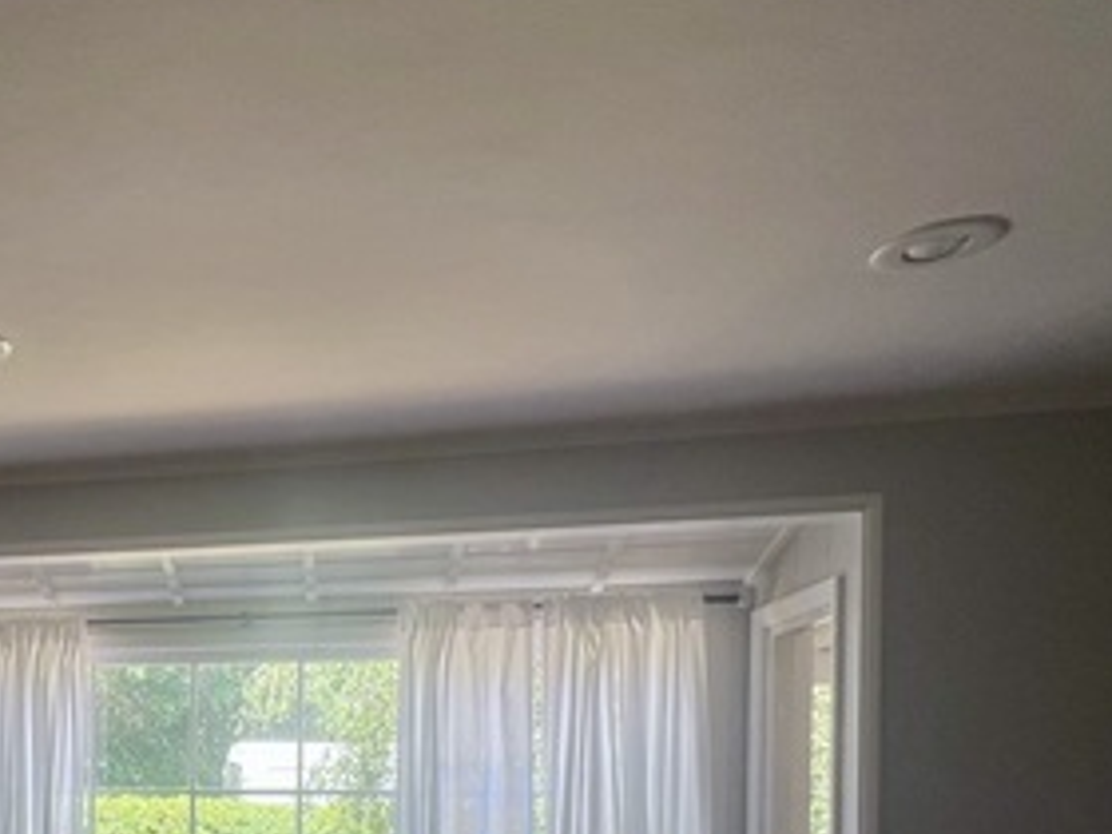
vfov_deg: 40.6
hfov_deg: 50.5
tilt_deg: -1.4
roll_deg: -0.6
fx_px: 996
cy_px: 806
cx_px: 77
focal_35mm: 31
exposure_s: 1/99
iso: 32
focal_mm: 1.57
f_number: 1.8
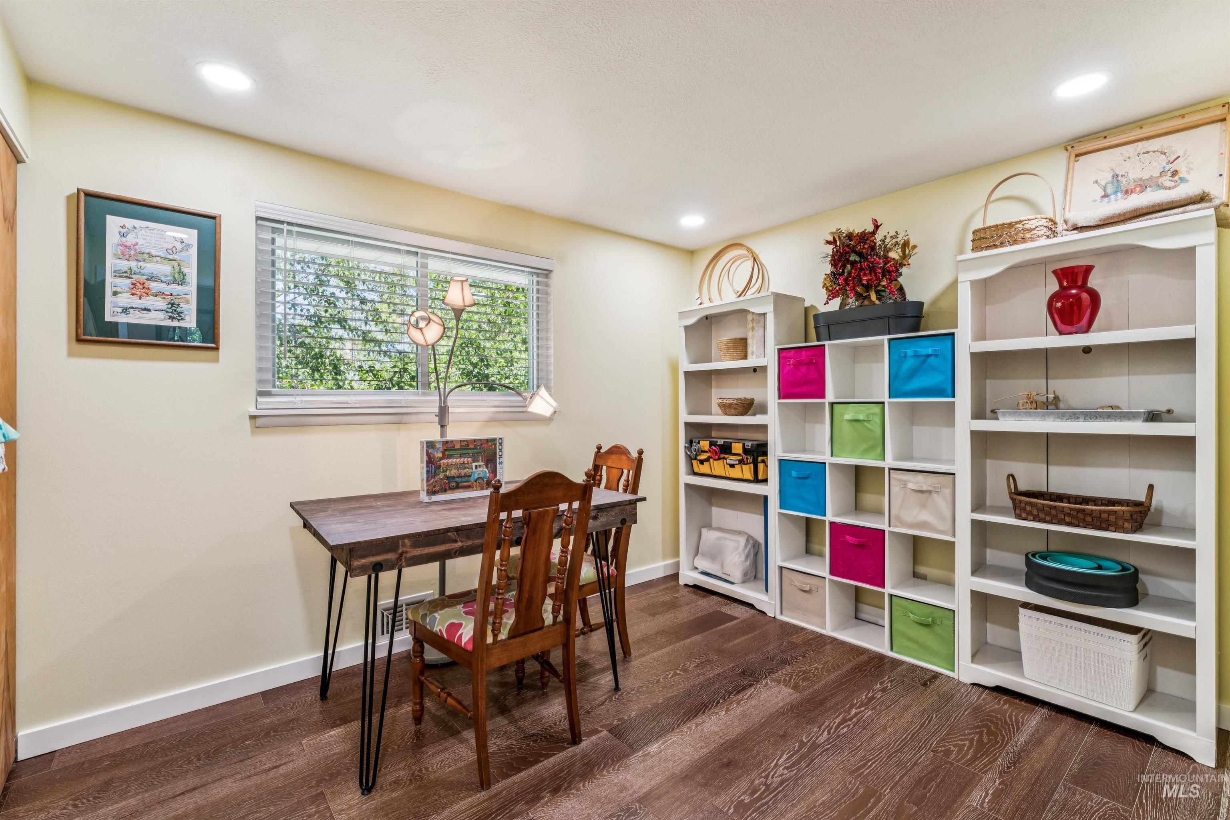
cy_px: 410
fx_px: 547
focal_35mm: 16
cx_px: 615
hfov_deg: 96.7
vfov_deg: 73.7
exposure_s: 1/10
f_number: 13
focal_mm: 16
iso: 400
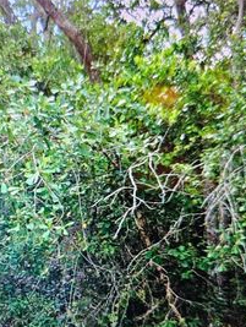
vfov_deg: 43.0
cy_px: 226
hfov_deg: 33.0
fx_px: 406
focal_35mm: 43
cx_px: 60
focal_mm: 6.3
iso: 640
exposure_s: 1/120
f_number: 1.7
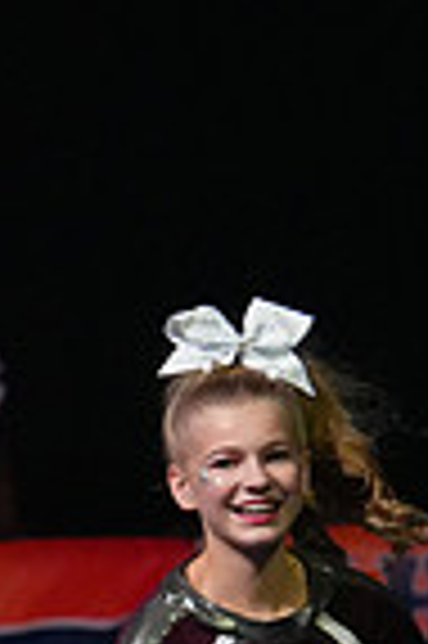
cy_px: 633
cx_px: -757
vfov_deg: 2.4
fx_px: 15212
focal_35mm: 851
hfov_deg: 1.6
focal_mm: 210
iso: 16000
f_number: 5.6
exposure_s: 1/1250
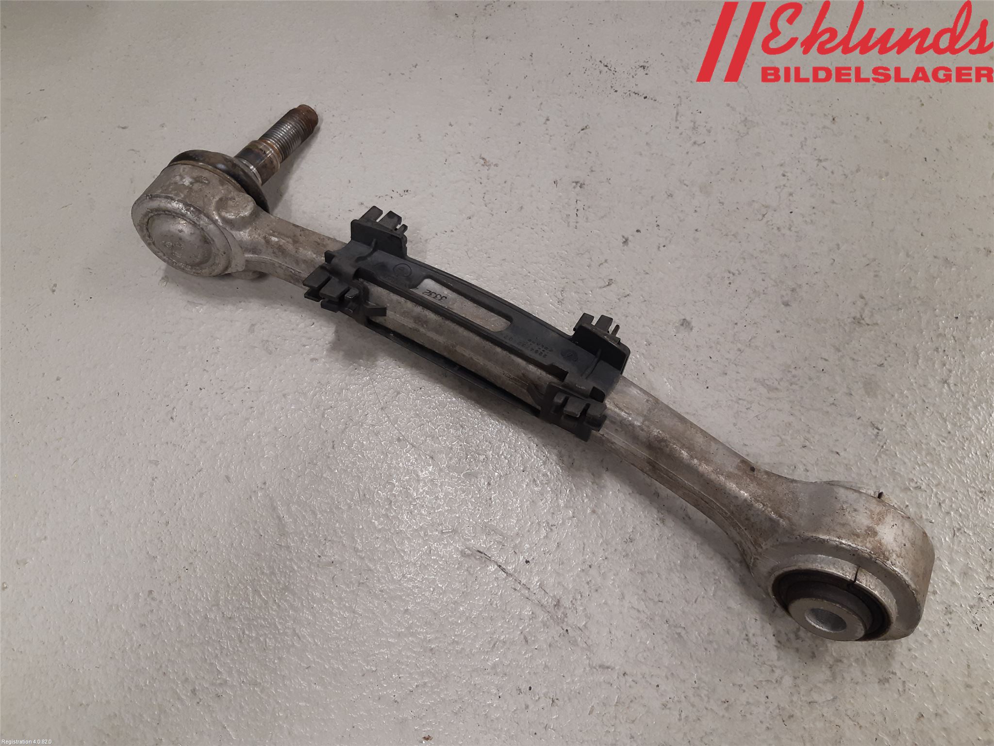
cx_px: 497
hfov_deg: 67.3
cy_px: 373
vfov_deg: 53.1
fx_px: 747
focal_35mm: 26
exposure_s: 1/50
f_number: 1.7
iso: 100
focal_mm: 3.93
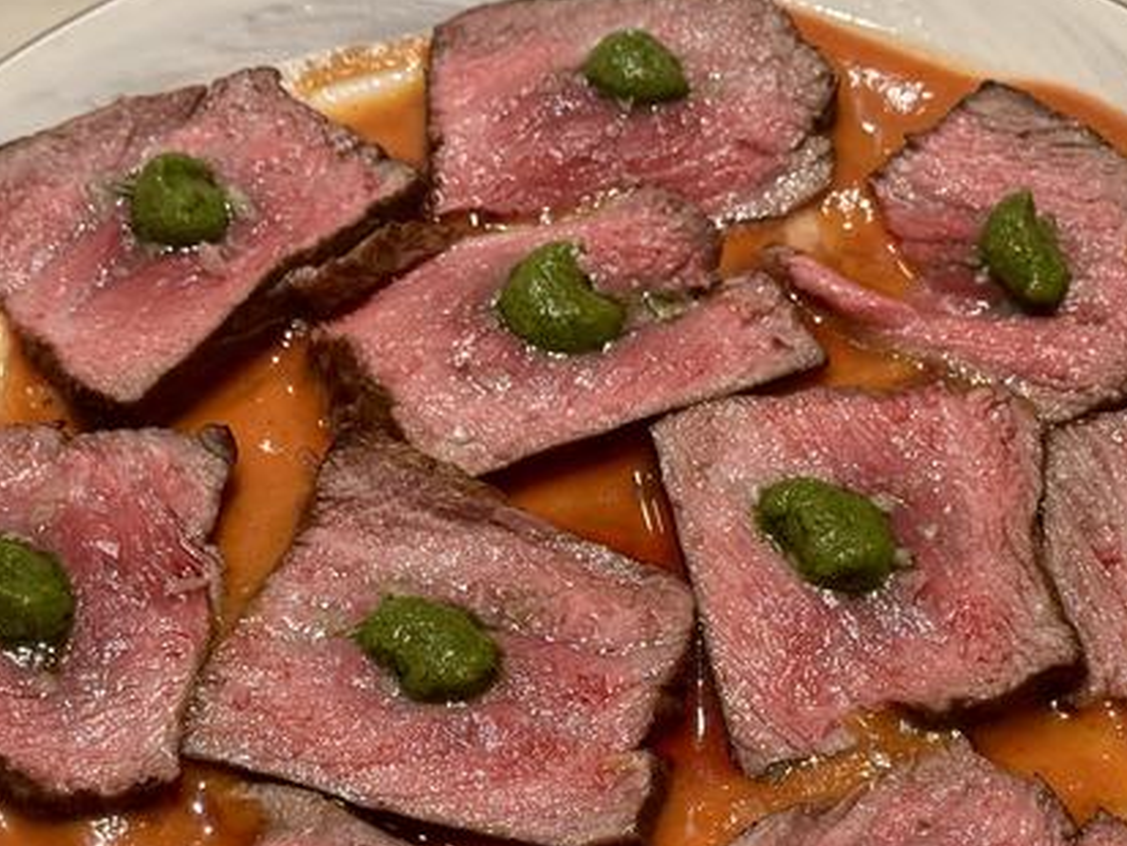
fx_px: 3029
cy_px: 628
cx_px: 641
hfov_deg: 21.1
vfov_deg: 15.8
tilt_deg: -50.6
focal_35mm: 93
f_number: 1.78
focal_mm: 6.76
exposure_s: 1/100
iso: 125
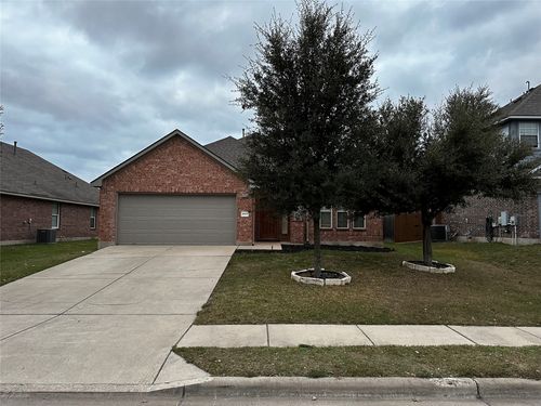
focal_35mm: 24
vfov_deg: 56.8
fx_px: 375
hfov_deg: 71.6
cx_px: 270
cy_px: 203
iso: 250
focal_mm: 6.86
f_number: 1.78
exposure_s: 1/81
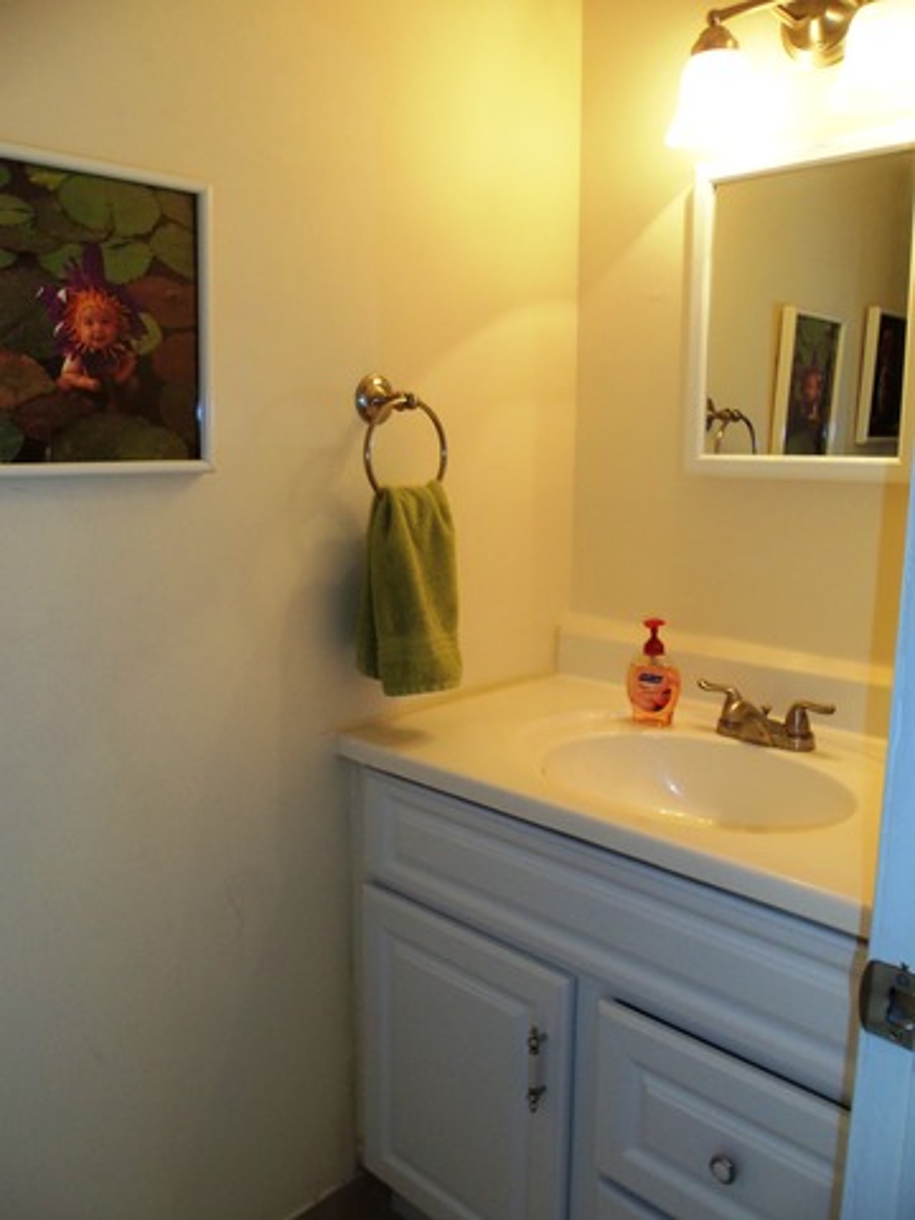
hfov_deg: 48.2
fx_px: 1022
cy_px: 610
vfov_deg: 61.7
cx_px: 458
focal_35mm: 29
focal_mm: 5.2
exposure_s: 1/30
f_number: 3.4
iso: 100
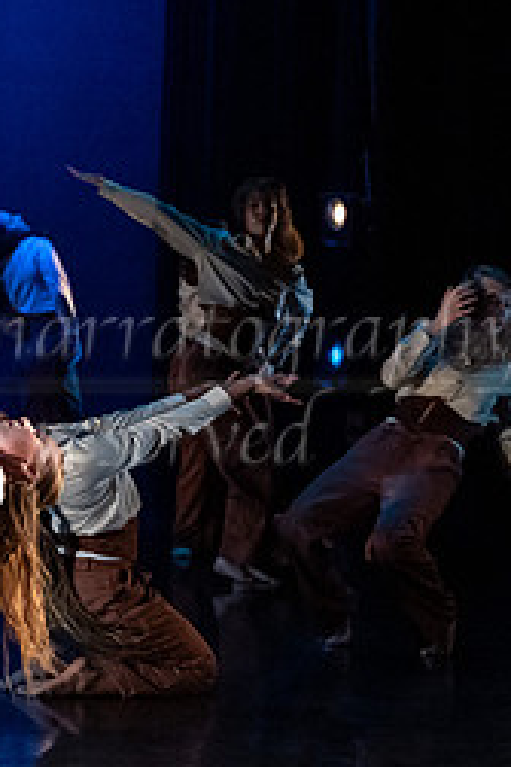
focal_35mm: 146
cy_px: 423
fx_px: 3108
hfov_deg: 9.4
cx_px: 108
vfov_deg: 14.1
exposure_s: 1/400
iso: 4000
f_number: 3.5
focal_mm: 52
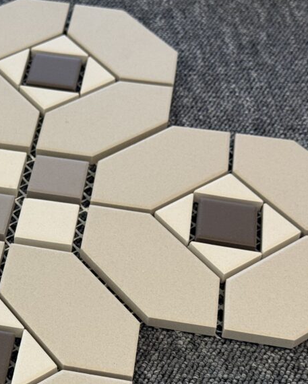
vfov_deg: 22.6
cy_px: 256
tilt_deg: -48.5
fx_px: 957
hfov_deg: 17.8
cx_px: -7
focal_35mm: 84
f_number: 1.78
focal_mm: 6.76
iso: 100
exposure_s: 1/73
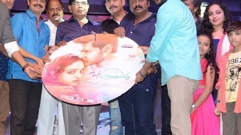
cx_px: 83
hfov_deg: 19.6
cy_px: 68
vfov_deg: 11.1
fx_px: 696
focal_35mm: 109
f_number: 6.3
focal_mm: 40
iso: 1250
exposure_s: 1/125
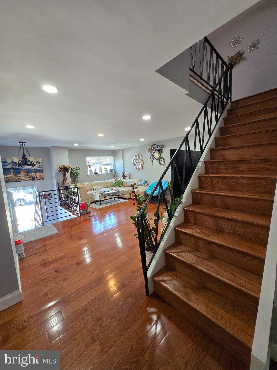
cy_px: 185
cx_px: 138
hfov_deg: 89.9
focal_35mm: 13
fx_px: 139
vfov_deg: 106.2
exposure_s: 1/60
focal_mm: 1.7
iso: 160
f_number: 2.2
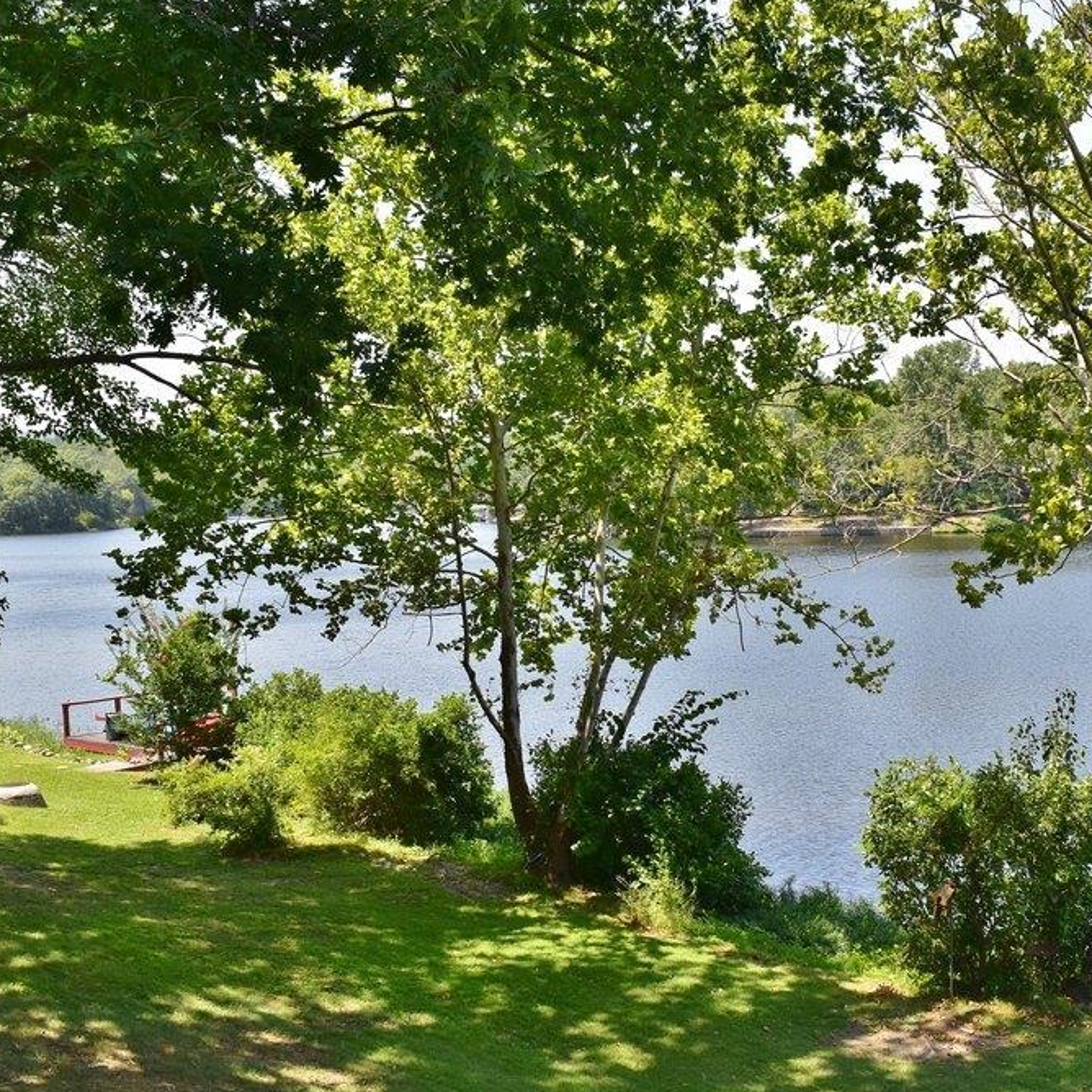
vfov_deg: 39.2
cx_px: 649
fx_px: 1535
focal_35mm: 43
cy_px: 540
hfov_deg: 39.0
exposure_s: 1/250
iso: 400
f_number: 10
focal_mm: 22
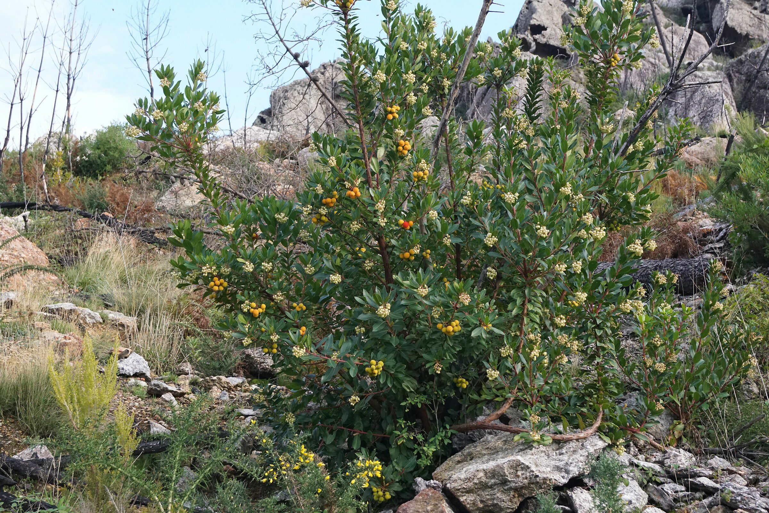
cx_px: 384
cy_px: 256
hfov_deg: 37.9
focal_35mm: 52
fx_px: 1121
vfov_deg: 25.8
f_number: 9
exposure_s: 1/500
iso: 1600
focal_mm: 35
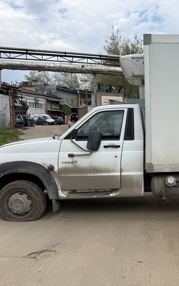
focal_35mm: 34
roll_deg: +0.8
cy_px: 143
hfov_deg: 34.7
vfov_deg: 56.7
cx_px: 168
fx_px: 265
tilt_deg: -2.3
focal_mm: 6.76
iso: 80
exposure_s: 1/3145
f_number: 1.78
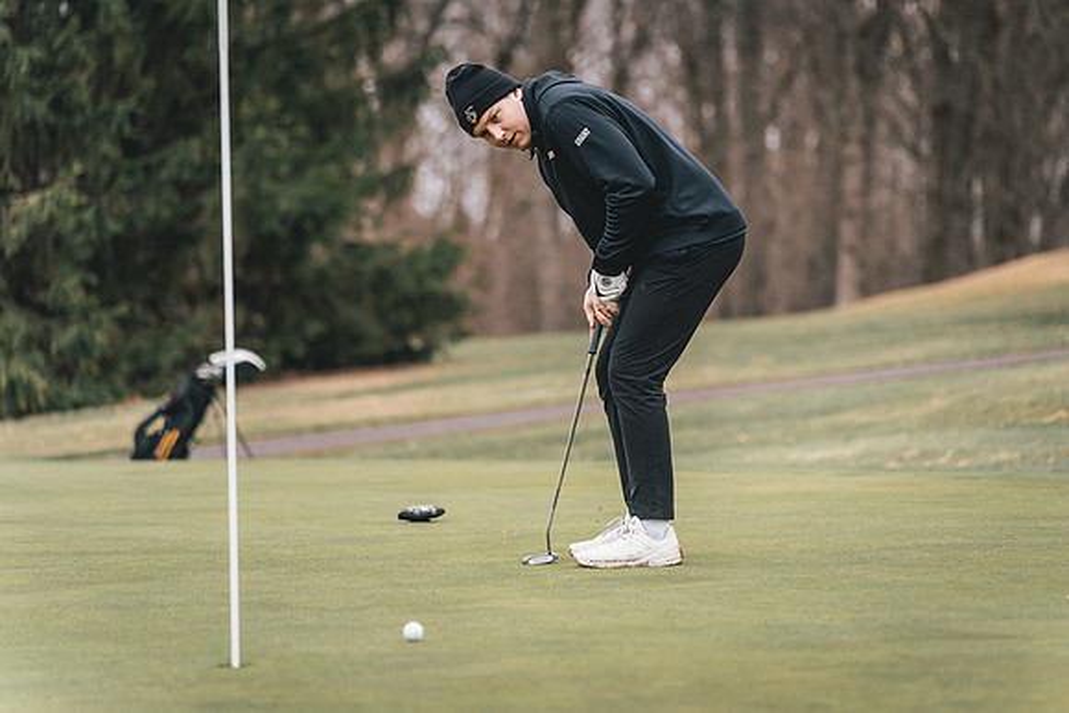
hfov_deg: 12.1
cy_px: 325
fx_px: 5028
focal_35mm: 169
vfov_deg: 8.1
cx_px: 595
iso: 640
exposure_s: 1/3200
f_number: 2.8
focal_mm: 150
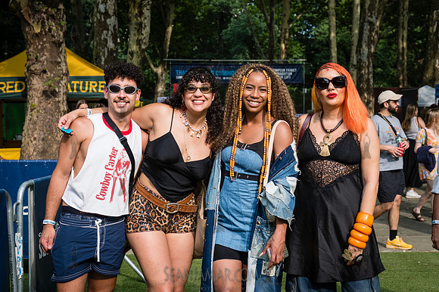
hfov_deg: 36.0
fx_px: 676
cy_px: 128
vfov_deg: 24.4
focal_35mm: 55
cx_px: 236
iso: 100
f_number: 4.5
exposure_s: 1/200
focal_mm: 46
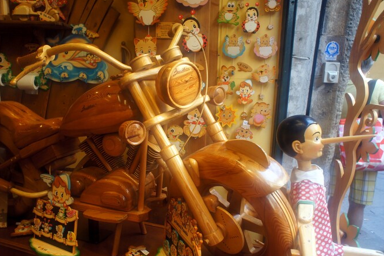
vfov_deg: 44.8
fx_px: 309
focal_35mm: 29
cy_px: 147
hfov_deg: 63.6
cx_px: 180
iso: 320
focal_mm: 16
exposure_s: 1/160
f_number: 4
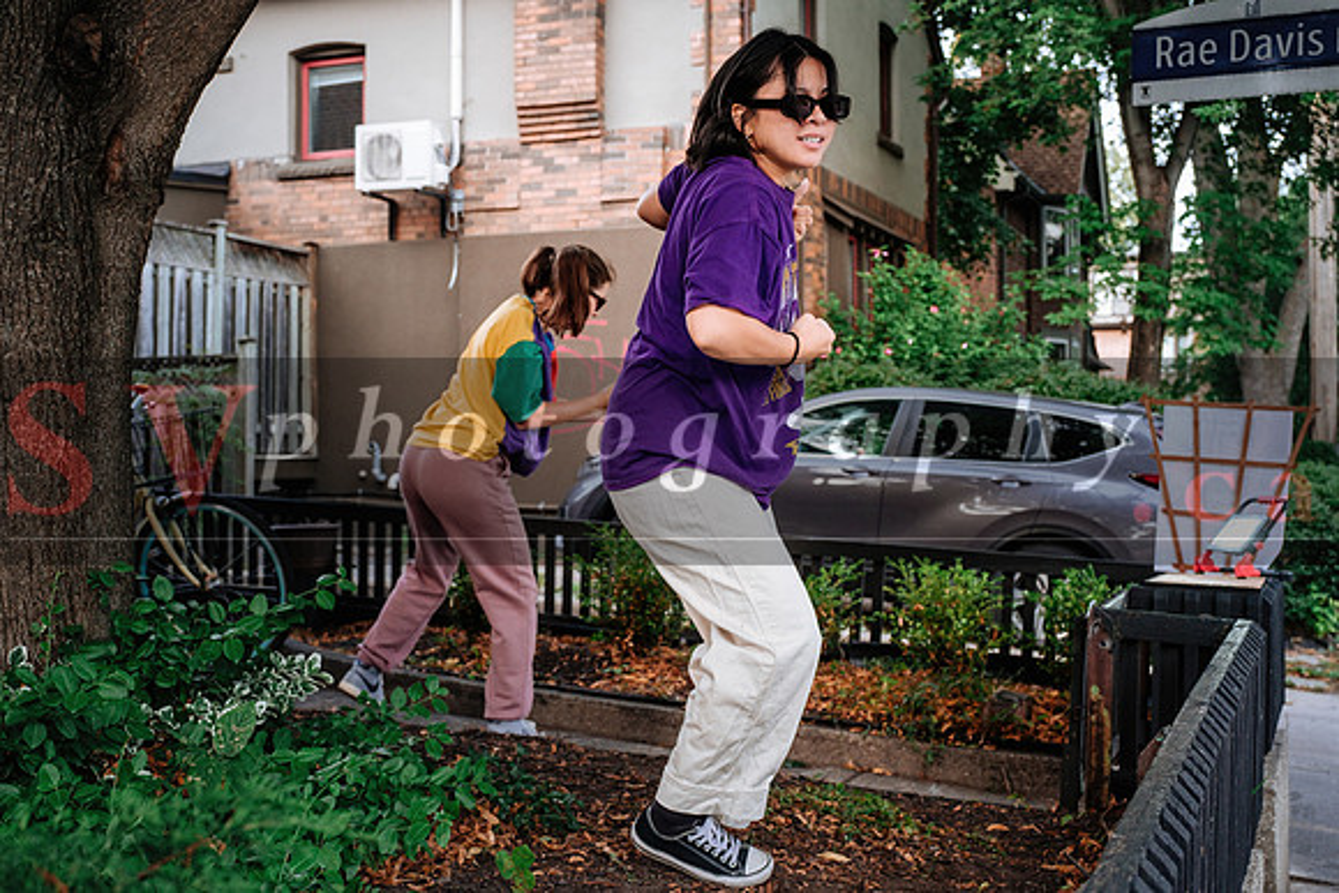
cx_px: 670
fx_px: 1637
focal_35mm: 44
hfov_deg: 44.5
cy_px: 446
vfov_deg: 30.5
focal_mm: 29.2
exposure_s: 1/250
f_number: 3.6
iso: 800
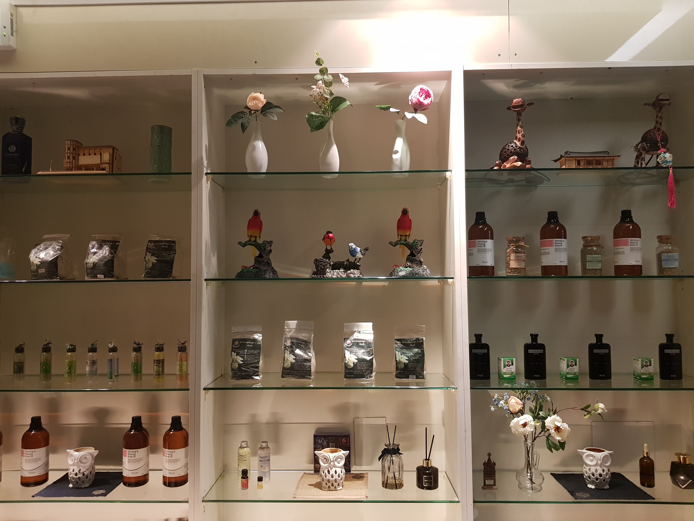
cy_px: 260
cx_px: 347
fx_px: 521
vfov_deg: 53.1
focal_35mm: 26
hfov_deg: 67.3
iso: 200
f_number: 1.7
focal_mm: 4.2
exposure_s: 1/20
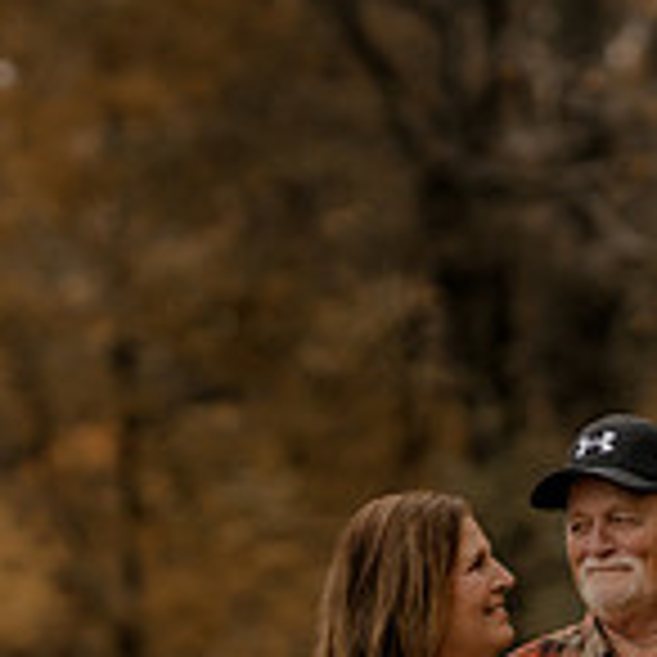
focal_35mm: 333
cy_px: 742
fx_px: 7151
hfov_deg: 5.3
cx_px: 554
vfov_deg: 5.2
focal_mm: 85
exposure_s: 1/2500
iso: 250
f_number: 1.8
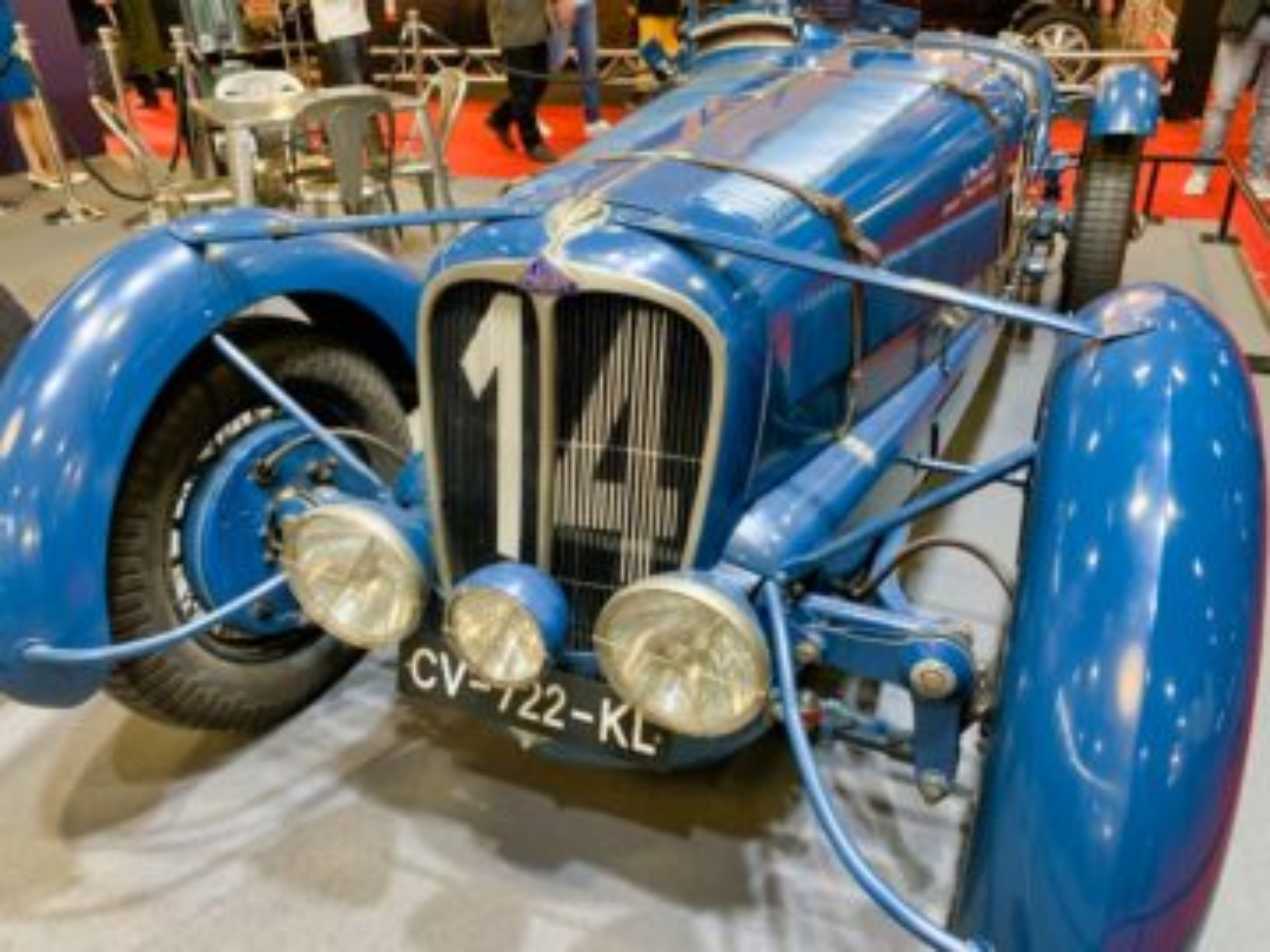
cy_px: 476
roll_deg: +2.0
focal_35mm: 26
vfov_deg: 53.1
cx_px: 635
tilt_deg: -26.2
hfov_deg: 67.3
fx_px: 954
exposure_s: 1/50
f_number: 1.8
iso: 160
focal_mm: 4.25
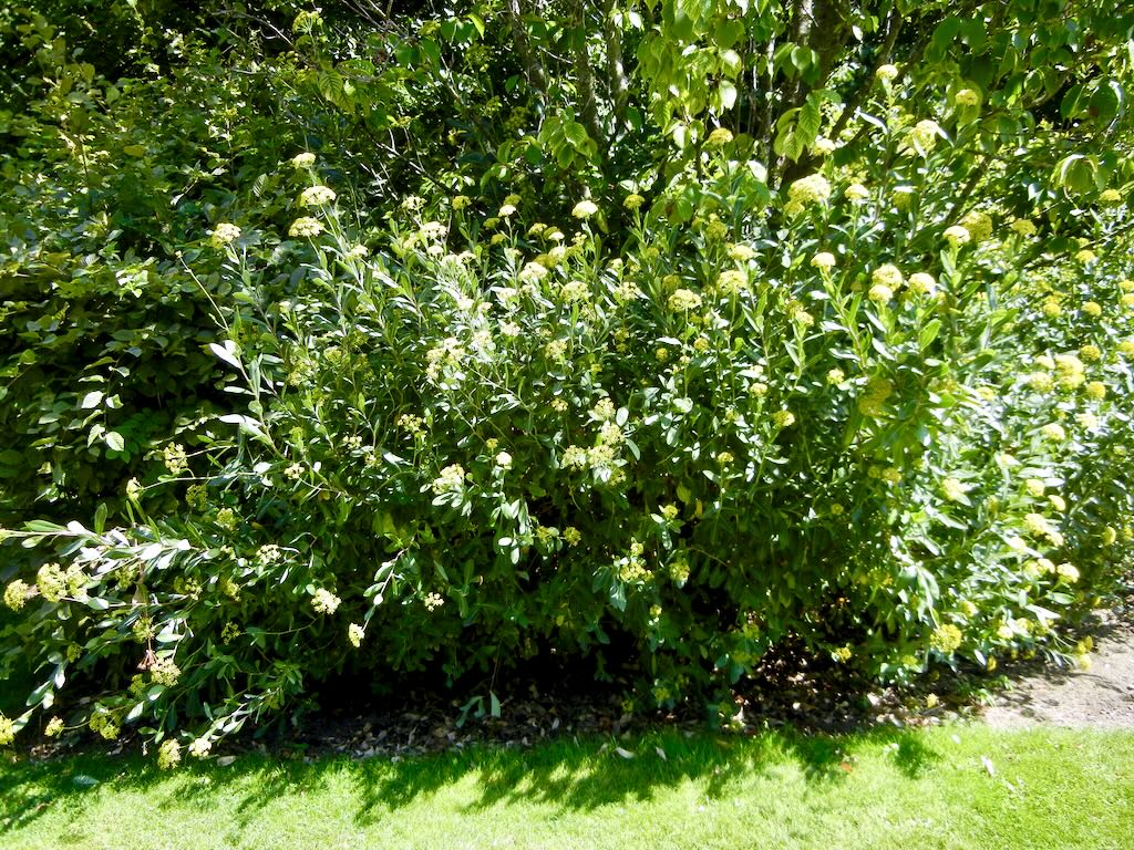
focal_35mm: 30
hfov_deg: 60.0
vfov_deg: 46.8
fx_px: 983
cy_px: 425
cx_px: 567
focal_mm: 5.4
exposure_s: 1/326
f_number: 3.5
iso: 160
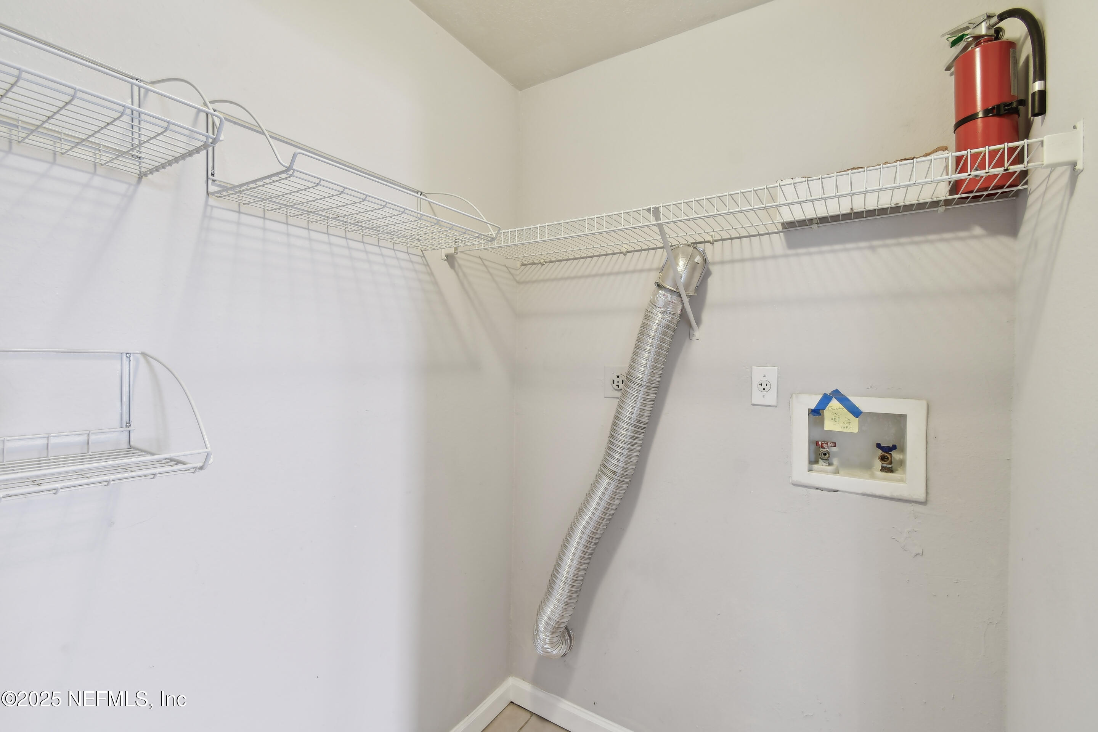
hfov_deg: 100.4
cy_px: 366
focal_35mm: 15
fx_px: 457
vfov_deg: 77.3
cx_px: 549
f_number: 7.1
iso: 100
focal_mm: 10
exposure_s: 1
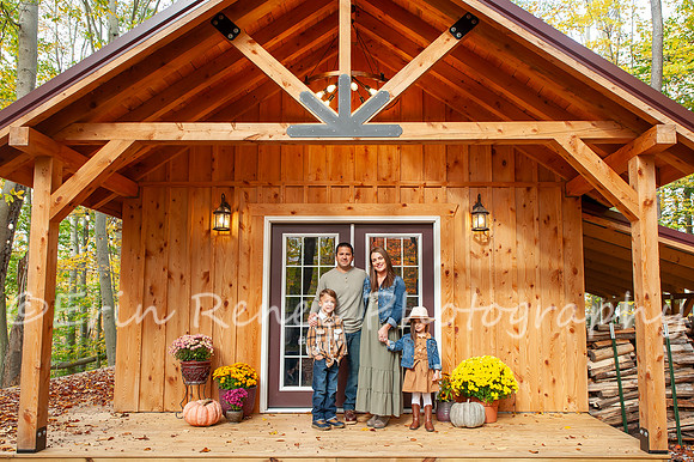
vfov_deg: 47.7
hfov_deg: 67.3
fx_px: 521
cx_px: 373
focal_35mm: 27
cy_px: 257
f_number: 5.6
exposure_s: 1/160
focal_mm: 24
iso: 500
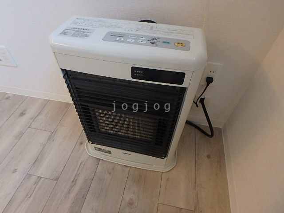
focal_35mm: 21
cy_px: 106
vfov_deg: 63.4
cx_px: 142
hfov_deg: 79.0
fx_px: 172
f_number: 3.5
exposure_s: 1/30
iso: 500
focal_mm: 3.7
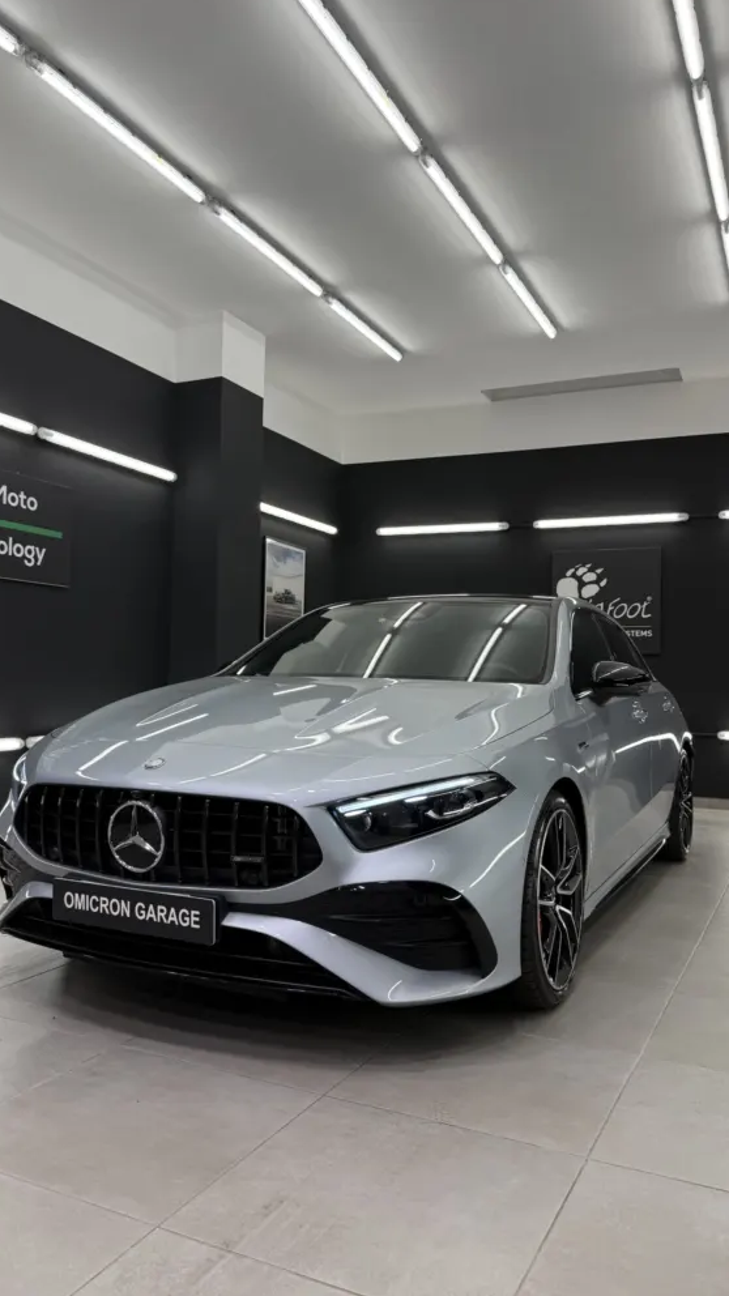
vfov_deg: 69.8
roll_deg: -1.1
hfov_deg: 42.9
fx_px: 928
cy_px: 630
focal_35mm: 27
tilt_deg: +3.4
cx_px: 361
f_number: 1.78
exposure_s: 1/100
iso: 64
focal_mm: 6.76
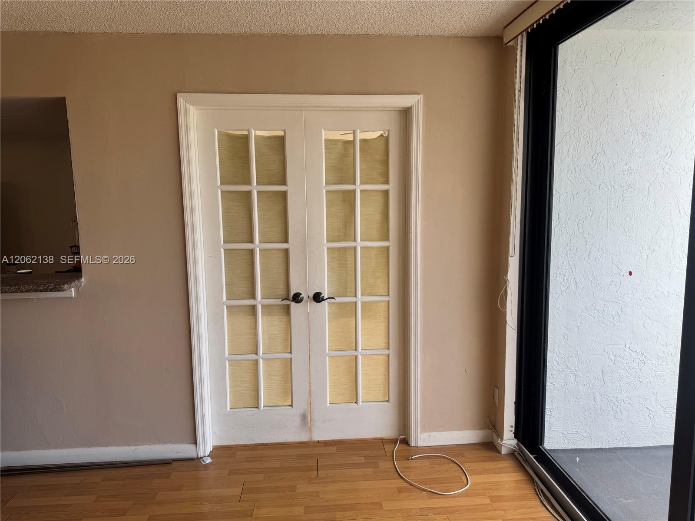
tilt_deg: -8.0
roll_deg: +0.3
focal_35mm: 24
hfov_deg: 71.6
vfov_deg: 56.8
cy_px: 260
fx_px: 482
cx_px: 348
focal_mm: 6.76
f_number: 1.78
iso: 64
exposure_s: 1/148
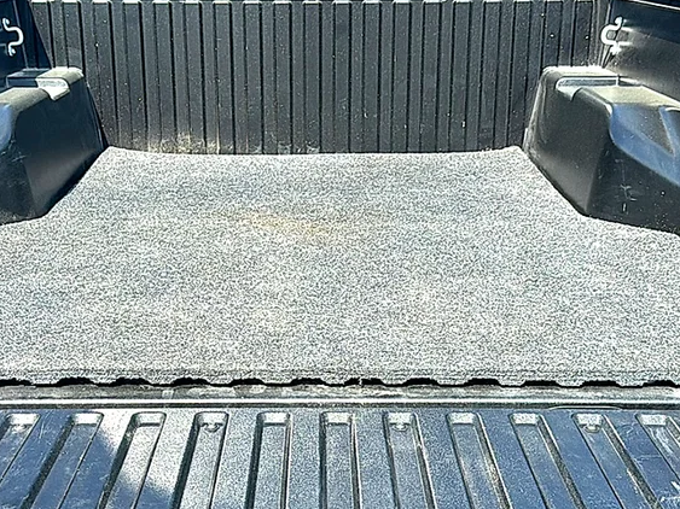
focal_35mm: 46
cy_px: 262
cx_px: 319
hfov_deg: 41.2
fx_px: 903
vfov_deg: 31.5
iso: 80
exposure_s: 1/1592
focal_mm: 6.86
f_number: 1.78
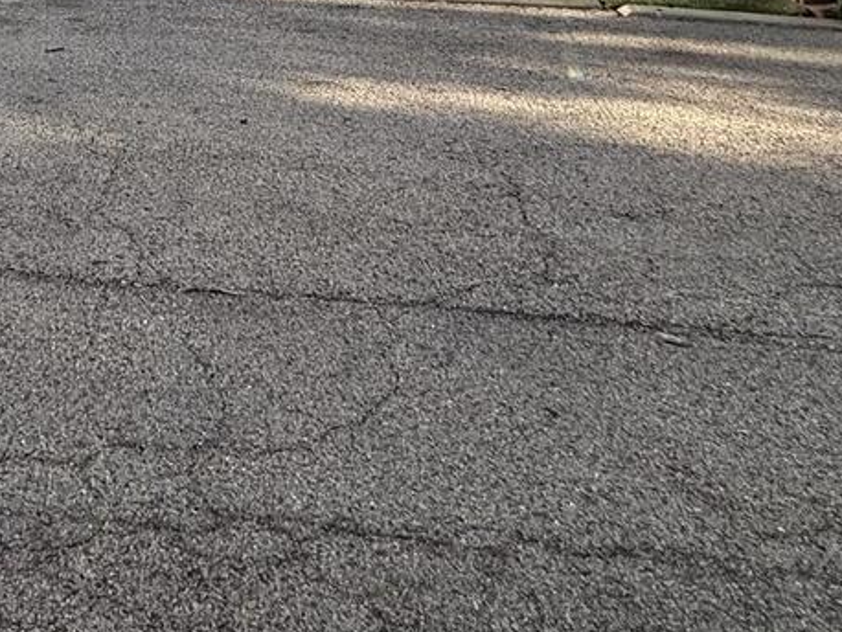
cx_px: -70
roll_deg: +0.0
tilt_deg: -3.9
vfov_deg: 27.2
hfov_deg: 36.7
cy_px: -204
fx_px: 1071
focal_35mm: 44
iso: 64
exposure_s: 1/985
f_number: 2.2
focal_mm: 2.22
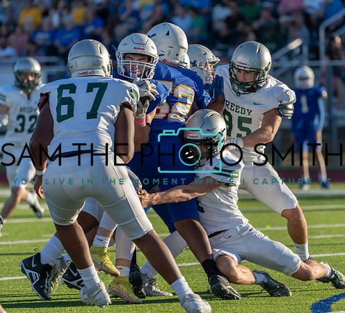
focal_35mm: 407
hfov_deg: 4.5
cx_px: 206
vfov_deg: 4.1
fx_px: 4383
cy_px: 156
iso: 500
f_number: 5.6
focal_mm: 327
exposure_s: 1/1250
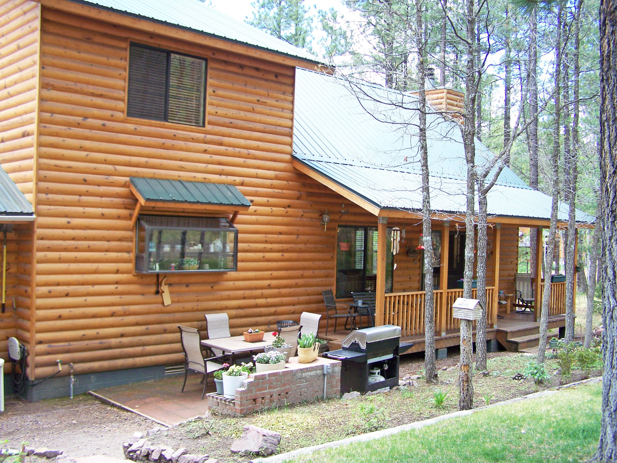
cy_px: 232
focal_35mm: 38
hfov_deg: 49.0
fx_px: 677
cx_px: 308
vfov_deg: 37.7
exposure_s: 1/100
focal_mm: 6.3
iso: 64
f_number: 2.8
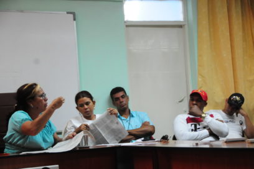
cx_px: 127
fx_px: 529
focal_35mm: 75
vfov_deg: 18.2
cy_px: 84
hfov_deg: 27.0
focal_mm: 50
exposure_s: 1/50
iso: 2000
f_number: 4.8
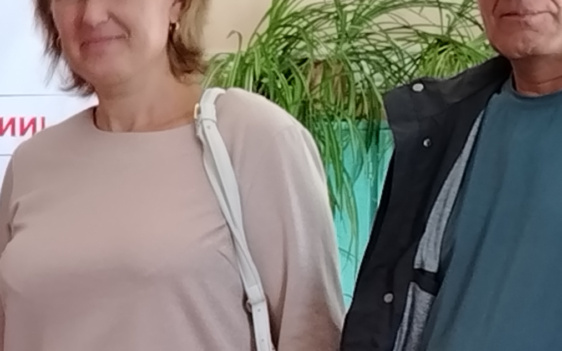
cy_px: 547
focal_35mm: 201
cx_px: -134
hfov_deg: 10.2
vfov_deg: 6.4
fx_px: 3078
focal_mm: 5.25
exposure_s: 1/33.3
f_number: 1.75
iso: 522
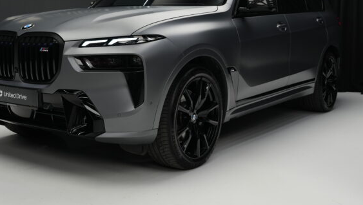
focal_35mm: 50
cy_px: 58
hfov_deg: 41.2
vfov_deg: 23.8
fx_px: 481
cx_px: 153
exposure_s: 1/60
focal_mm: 35
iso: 800
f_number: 4
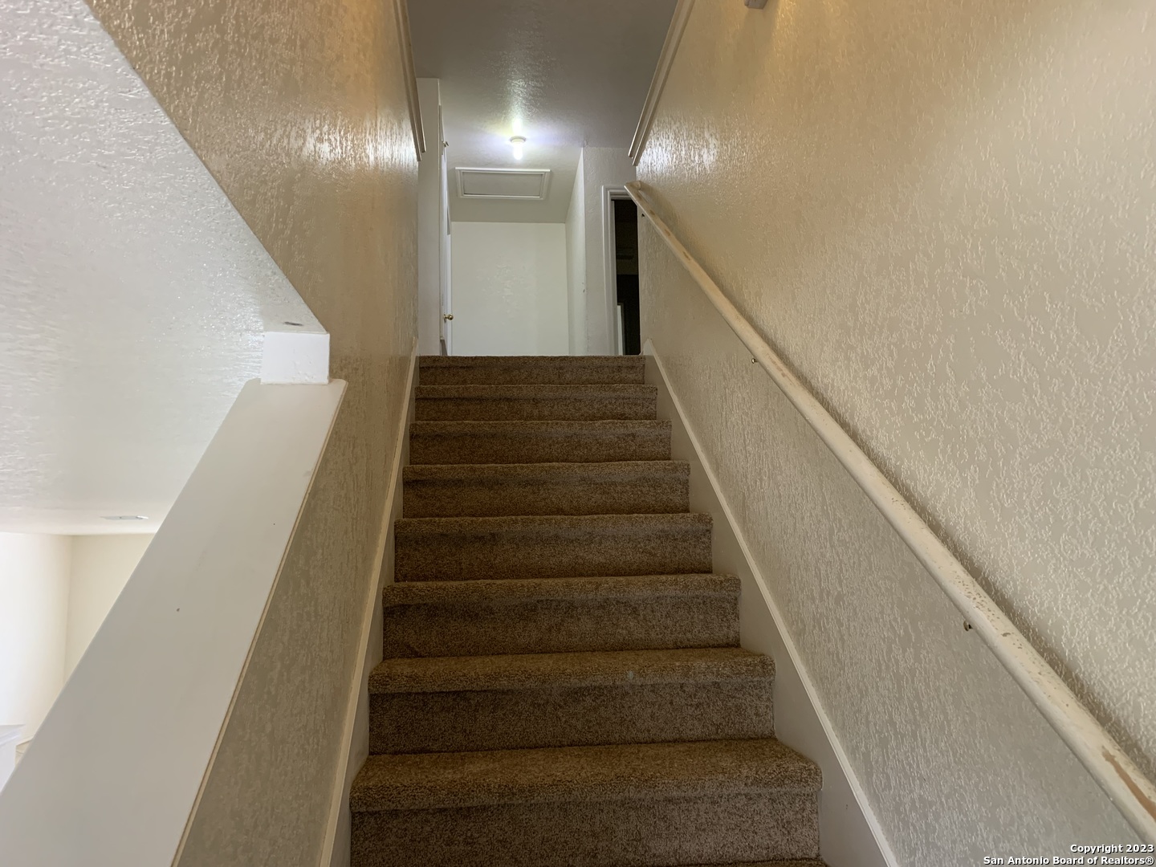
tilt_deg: +9.6
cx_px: 578
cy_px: 434
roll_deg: +2.0
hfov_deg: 67.3
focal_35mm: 26
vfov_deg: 53.1
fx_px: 868
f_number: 1.8
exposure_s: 1/60
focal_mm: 4.25
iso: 200
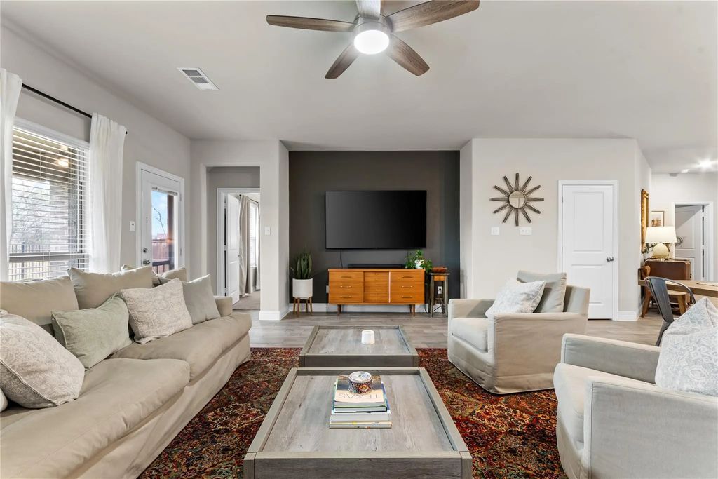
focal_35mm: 15
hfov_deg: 100.4
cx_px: 359
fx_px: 299
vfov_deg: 77.3
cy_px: 240
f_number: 13
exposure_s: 10
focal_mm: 10
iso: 100
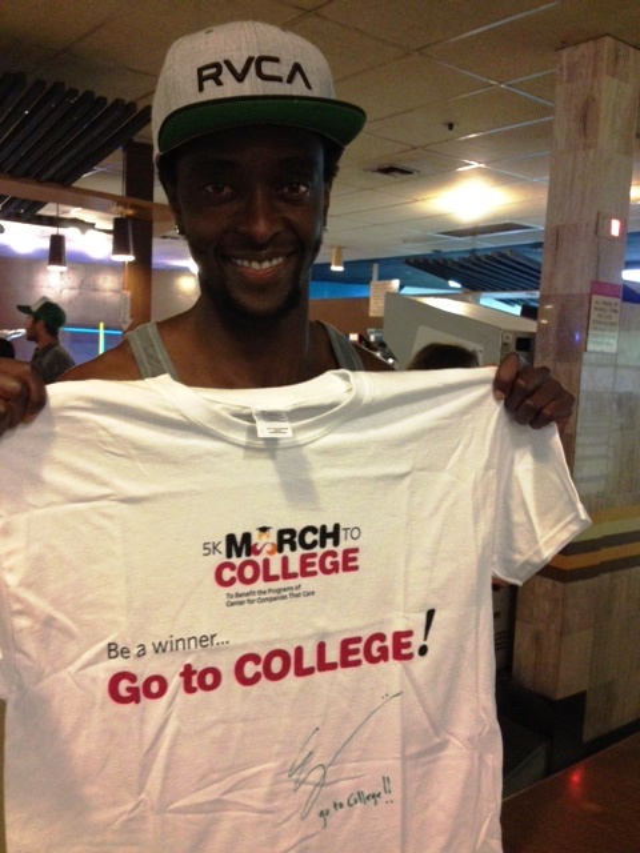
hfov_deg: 40.7
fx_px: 863
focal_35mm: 35
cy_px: 426
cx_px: 320
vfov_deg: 52.6
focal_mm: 4.28
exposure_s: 1/15
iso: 400
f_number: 2.4
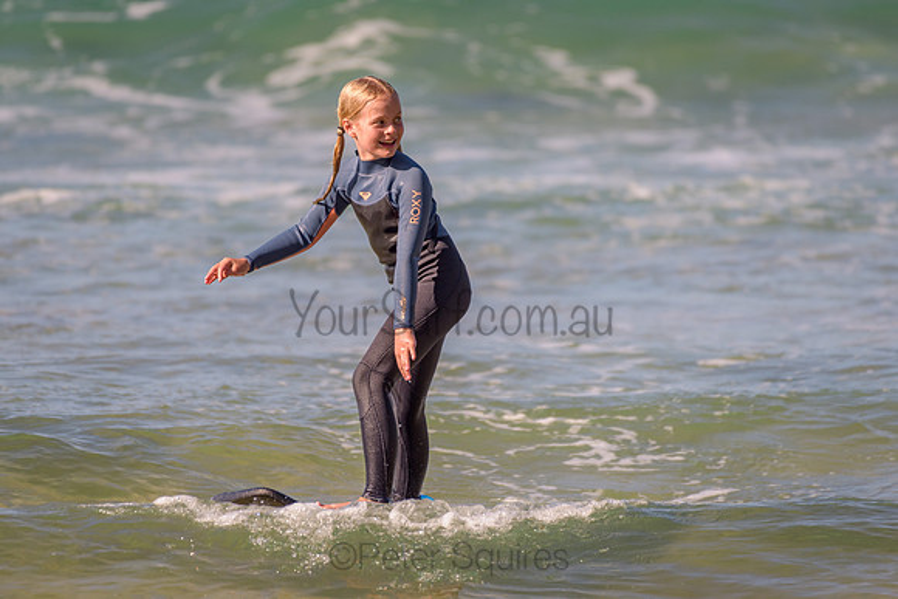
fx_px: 13273
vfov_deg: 2.6
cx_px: 425
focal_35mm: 532
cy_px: 280
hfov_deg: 3.9
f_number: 5.6
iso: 280
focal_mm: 500
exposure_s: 1/2000
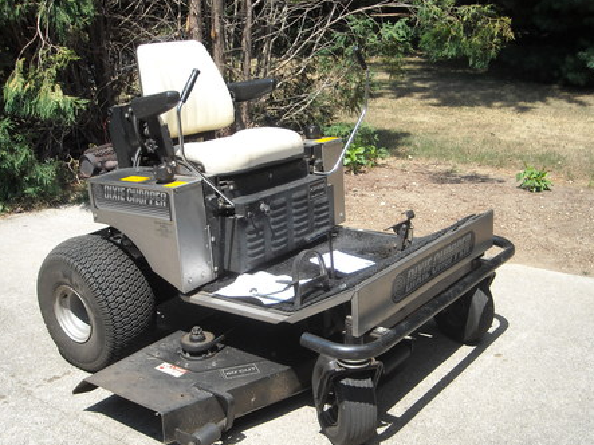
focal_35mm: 43
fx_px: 738
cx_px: 288
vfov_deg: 33.5
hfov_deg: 43.9
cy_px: 256
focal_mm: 5.7
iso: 64
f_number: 5.6
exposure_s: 1/161
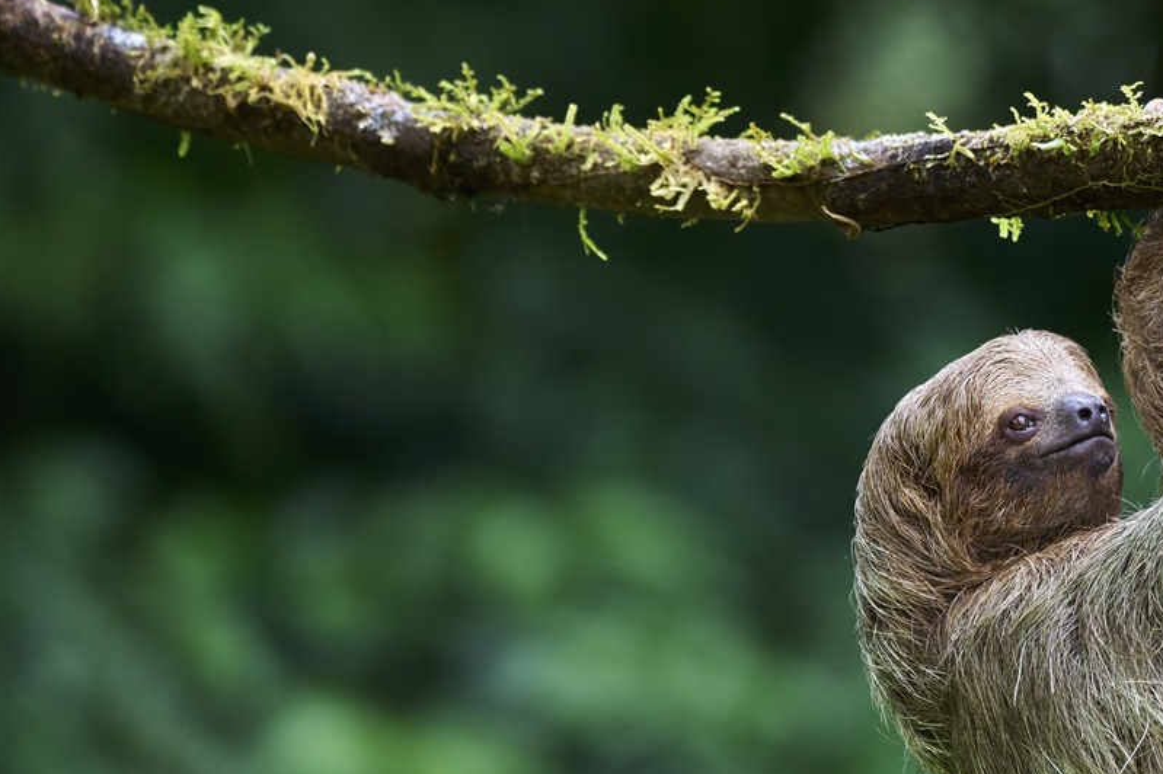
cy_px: 378
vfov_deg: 2.7
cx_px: 1063
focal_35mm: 509
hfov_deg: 4.0
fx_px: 16436
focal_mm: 271
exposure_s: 1/320
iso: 4000
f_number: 5.6
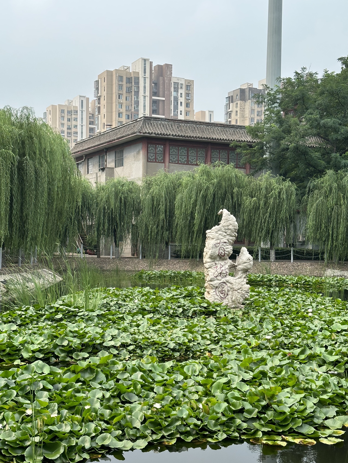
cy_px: 232
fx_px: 643
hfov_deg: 30.3
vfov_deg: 39.7
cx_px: 174
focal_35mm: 48
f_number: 1.78
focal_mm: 6.86
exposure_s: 1/1992
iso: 64
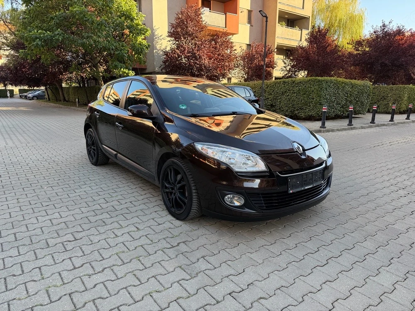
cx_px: 208
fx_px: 288
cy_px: 156
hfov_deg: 71.6
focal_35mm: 24
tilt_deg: -12.2
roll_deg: +0.1
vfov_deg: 56.8
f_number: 1.78
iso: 80
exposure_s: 1/335
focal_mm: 6.76
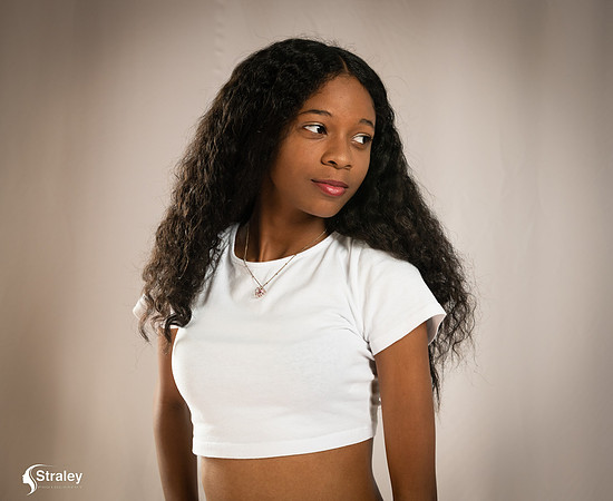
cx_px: 437
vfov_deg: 26.4
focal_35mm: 58
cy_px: 210
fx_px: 1067
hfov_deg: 31.6
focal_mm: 44
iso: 320
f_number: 5.6
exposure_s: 1/80
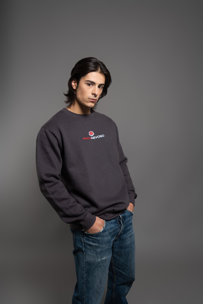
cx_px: 102
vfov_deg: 58.7
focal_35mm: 32
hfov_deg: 41.1
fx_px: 271
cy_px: 152
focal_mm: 32
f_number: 4
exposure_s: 1/250
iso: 50
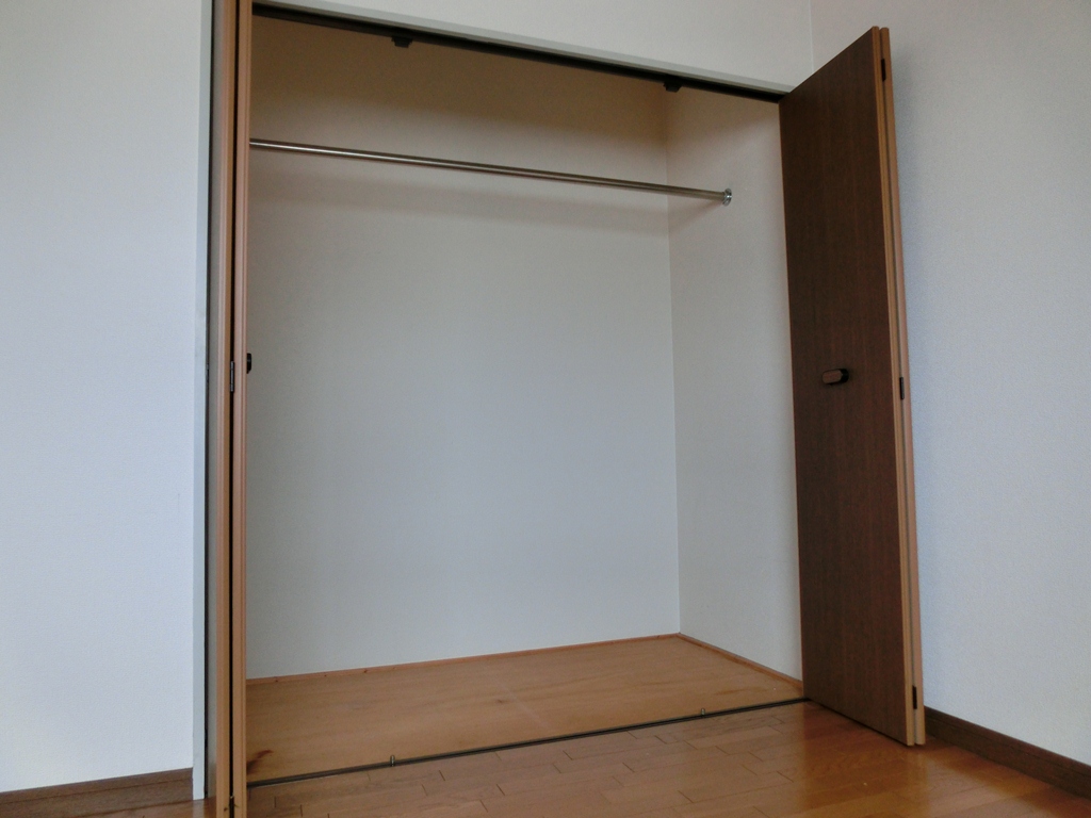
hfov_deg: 71.6
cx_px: 546
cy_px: 409
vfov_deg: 56.8
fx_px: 756
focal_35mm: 24
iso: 100
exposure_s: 1/125
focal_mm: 4.24
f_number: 3
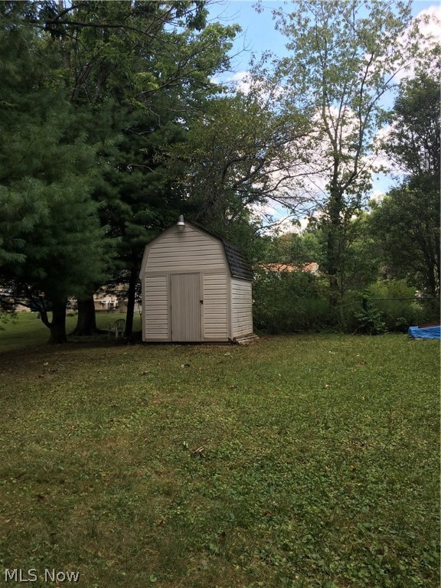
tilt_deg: +0.6
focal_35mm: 29
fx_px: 493
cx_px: 220
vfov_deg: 61.7
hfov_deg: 48.2
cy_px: 294
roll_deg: -0.7
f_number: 2.2
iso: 25
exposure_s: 1/287
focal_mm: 4.15
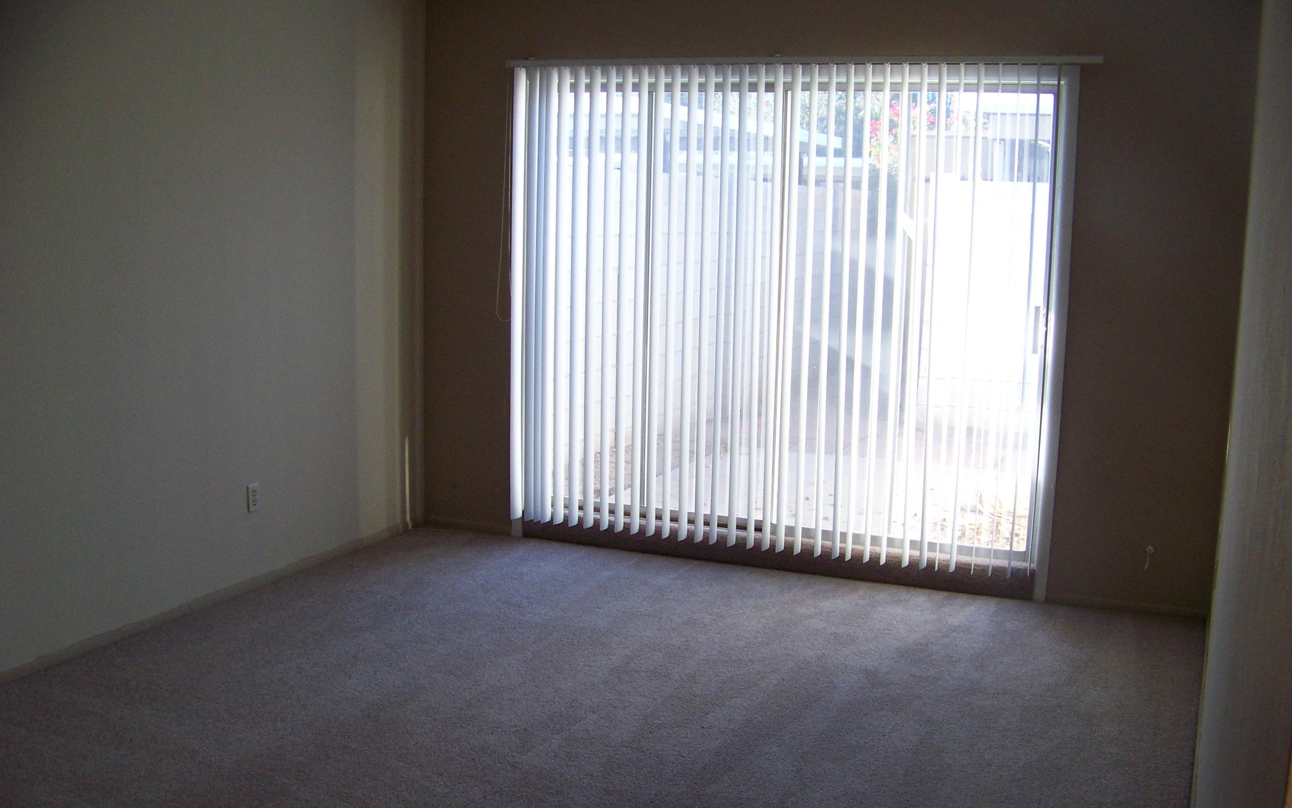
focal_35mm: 39
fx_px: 1373
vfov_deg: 32.7
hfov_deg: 50.4
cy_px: 448
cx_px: 655
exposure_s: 1/30
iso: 100
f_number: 2.8
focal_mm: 5.85
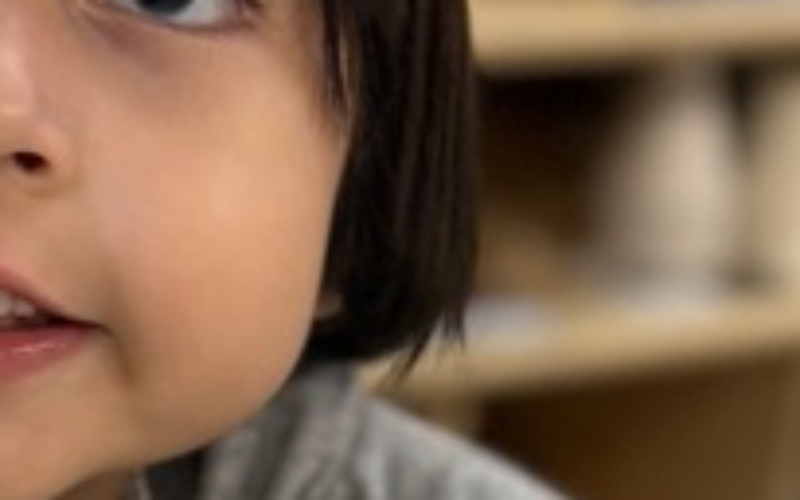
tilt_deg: -30.9
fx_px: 2768
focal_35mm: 127
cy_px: 980
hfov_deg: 16.4
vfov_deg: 9.6
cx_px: 441
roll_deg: -7.5
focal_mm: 6.76
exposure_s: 1/60
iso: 125
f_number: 1.78
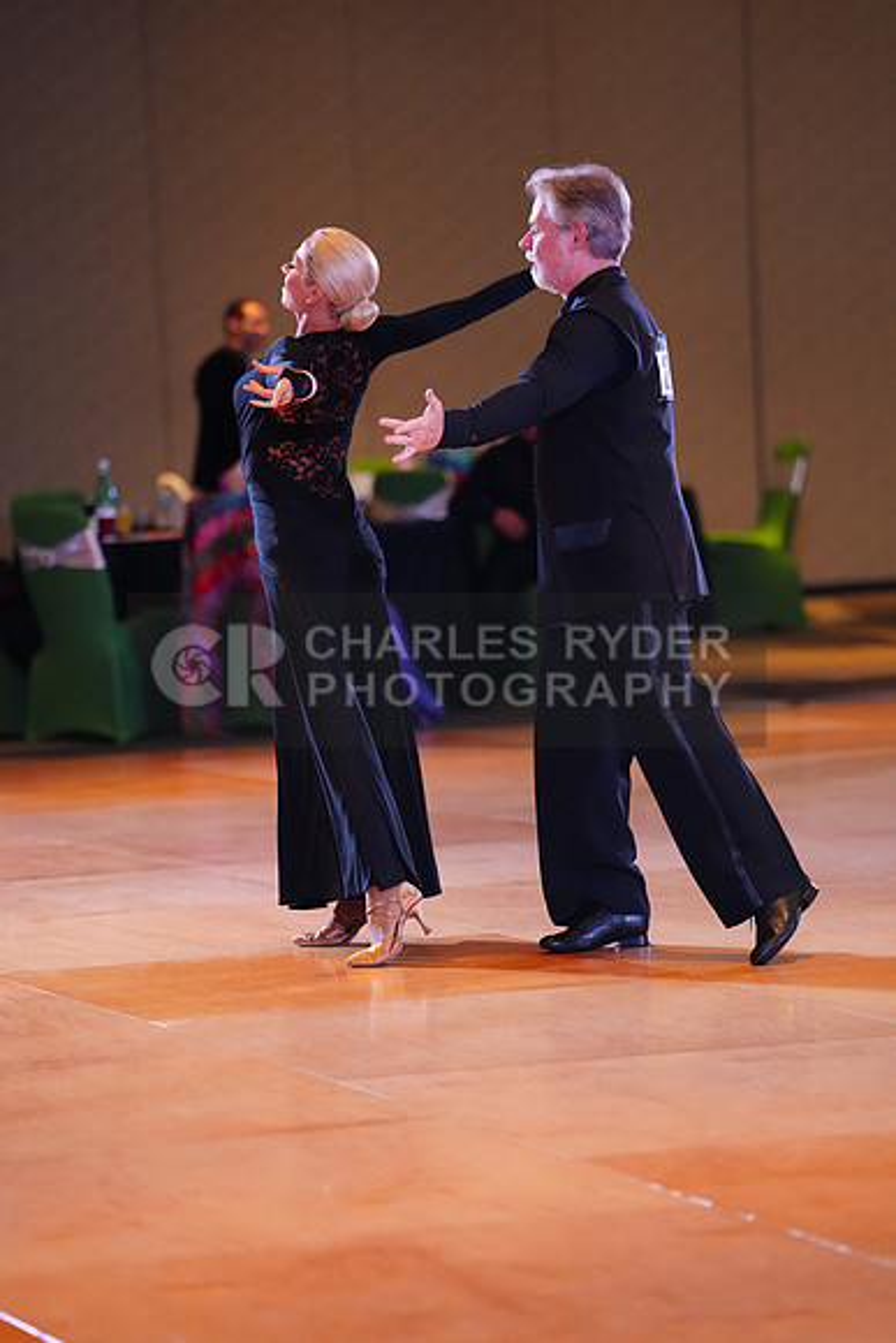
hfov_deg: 8.9
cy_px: 672
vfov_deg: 13.3
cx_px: 448
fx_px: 5745
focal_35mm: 154
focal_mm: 154
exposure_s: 1/400
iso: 5000
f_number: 2.8
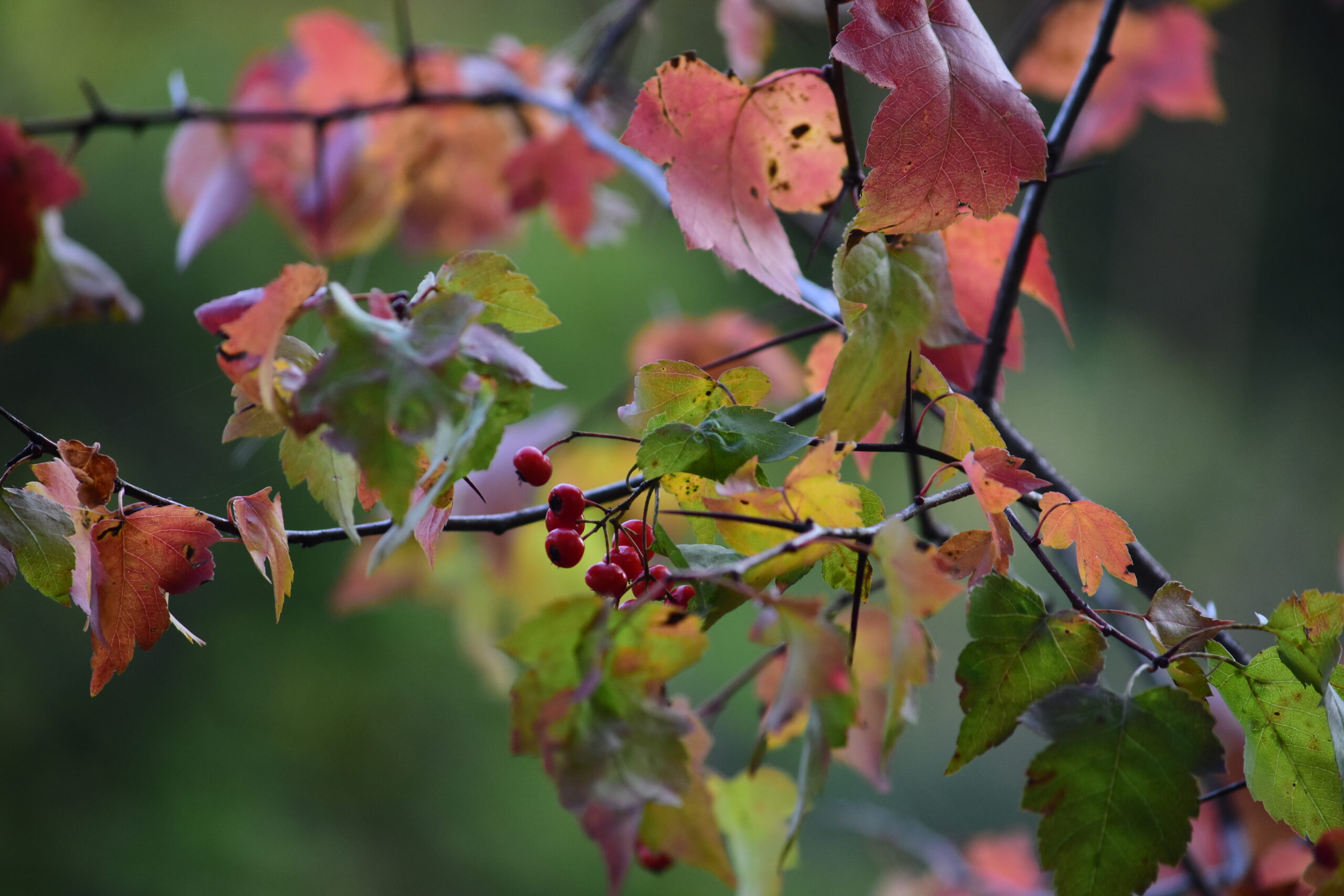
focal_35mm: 300
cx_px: 672
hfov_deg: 6.9
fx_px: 11200
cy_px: 448
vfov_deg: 4.6
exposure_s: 1/500
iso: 800
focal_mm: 200
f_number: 5
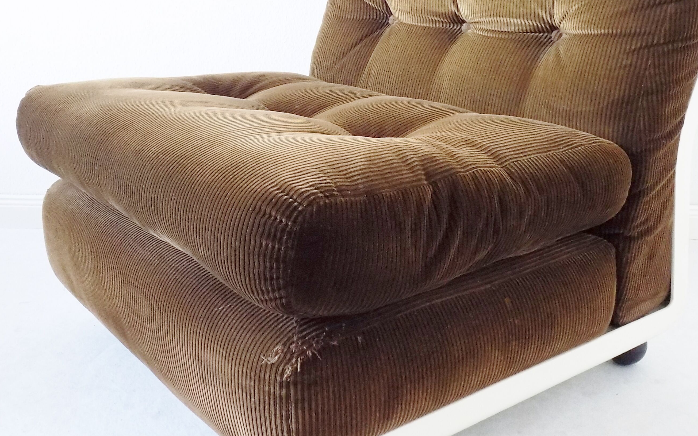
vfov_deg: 32.0
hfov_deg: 49.3
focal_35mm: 40
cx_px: 361
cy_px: 213
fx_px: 761
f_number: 3.2
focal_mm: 4.8
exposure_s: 1/15
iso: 400
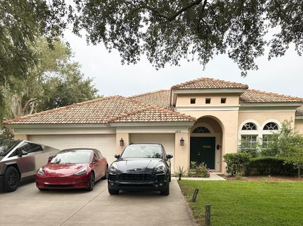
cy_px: 111
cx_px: 152
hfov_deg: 67.4
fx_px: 227
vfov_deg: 52.9
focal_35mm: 26
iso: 80
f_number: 1.78
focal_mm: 6.86
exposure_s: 1/623
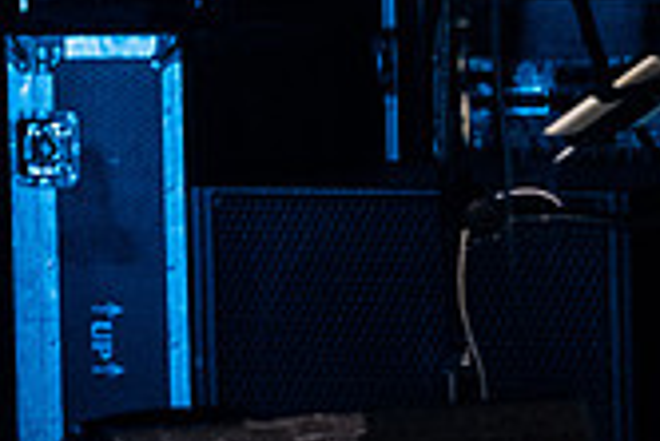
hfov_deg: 4.6
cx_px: -408
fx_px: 8220
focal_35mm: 448
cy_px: -224
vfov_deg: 3.1
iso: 4000
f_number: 3.2
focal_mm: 110
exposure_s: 1/160
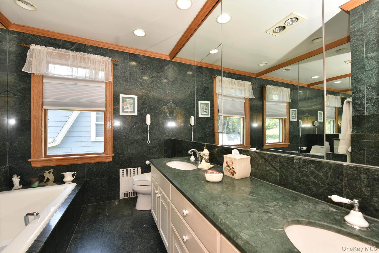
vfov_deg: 81.2
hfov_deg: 104.2
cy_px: 126
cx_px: 190
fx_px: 147
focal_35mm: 14
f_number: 10
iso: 1600
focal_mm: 14
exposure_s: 1/80
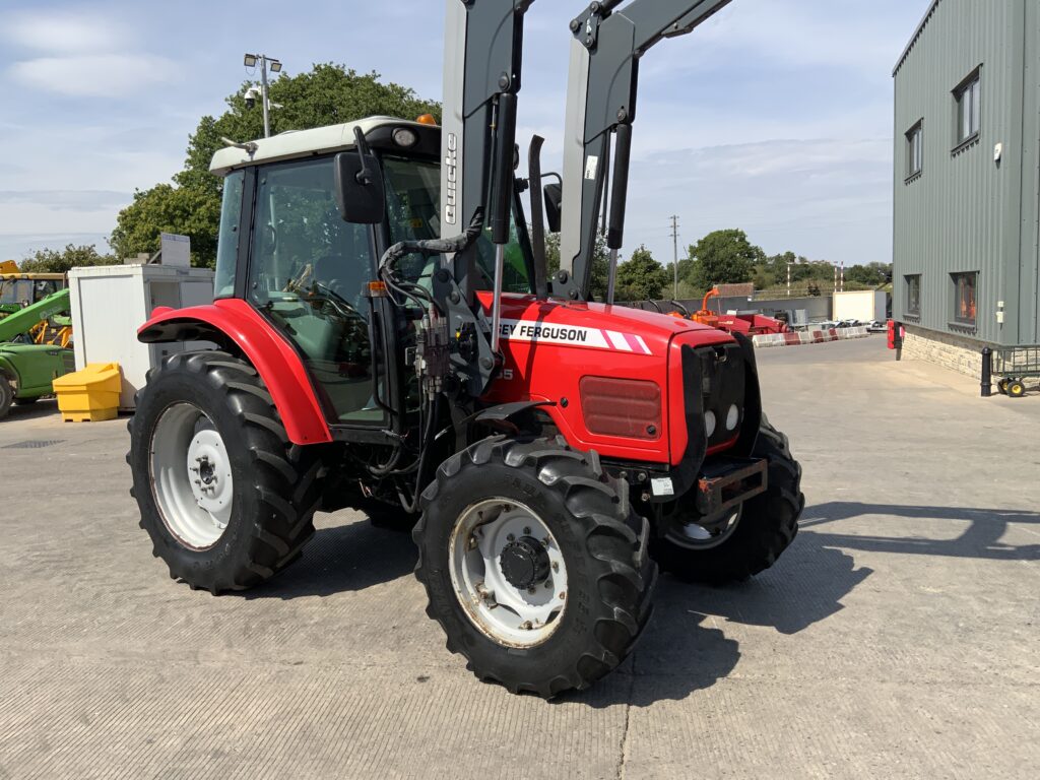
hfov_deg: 61.7
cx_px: 520
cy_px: 390
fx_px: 871
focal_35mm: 29
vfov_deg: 48.2
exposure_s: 1/2058
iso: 20
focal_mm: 3
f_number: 1.8
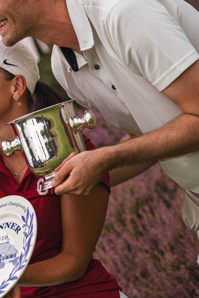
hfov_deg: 7.2
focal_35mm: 190
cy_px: 137
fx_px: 1575
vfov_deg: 10.8
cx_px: -54
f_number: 3.2
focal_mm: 70
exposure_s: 1/2500
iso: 125
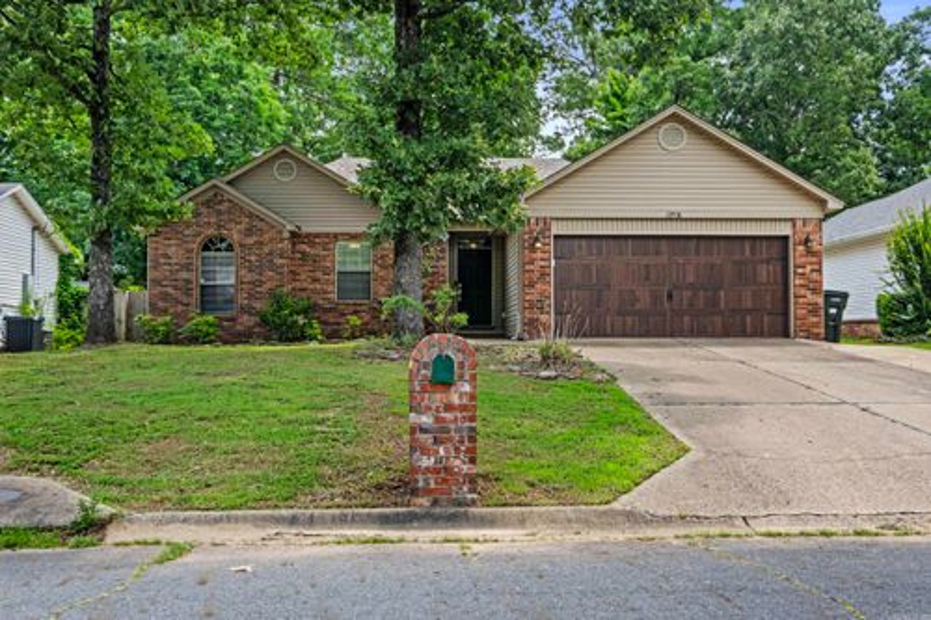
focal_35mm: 33
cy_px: 310
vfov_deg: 39.9
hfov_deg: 57.2
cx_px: 466
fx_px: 853
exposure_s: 1/160
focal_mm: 21.9
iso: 400
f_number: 8
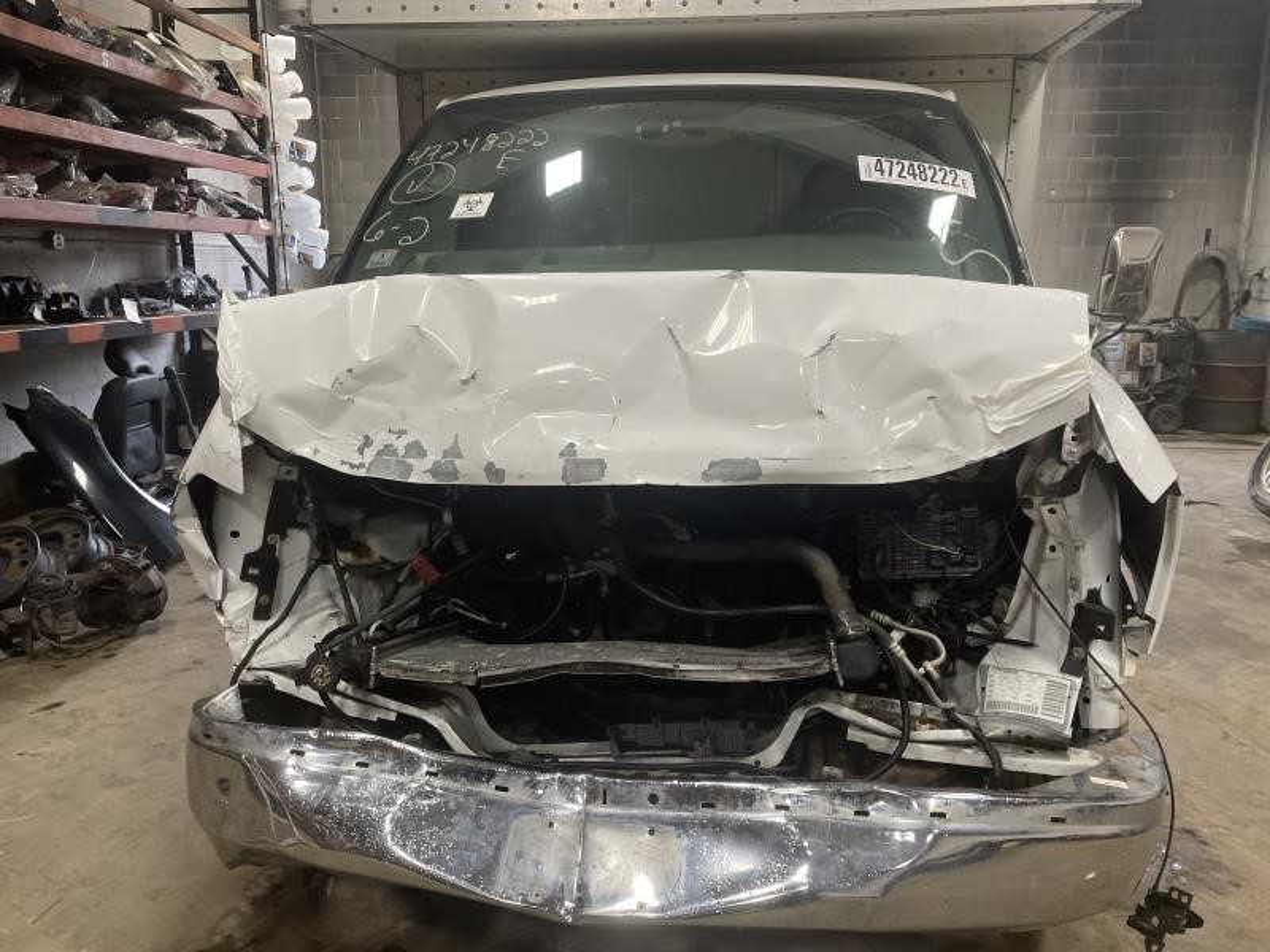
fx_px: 954
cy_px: 476
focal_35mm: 26
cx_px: 635
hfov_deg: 67.3
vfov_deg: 53.1
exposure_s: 1/121
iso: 125
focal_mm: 4.2
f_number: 1.6
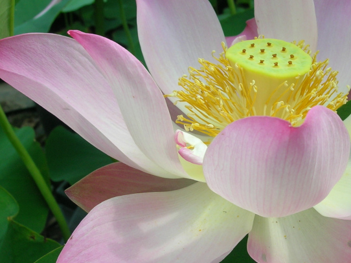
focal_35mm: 63
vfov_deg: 23.3
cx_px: 245
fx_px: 639
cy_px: 137
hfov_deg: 30.4
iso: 50
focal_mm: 6.4
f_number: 5
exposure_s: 1/229
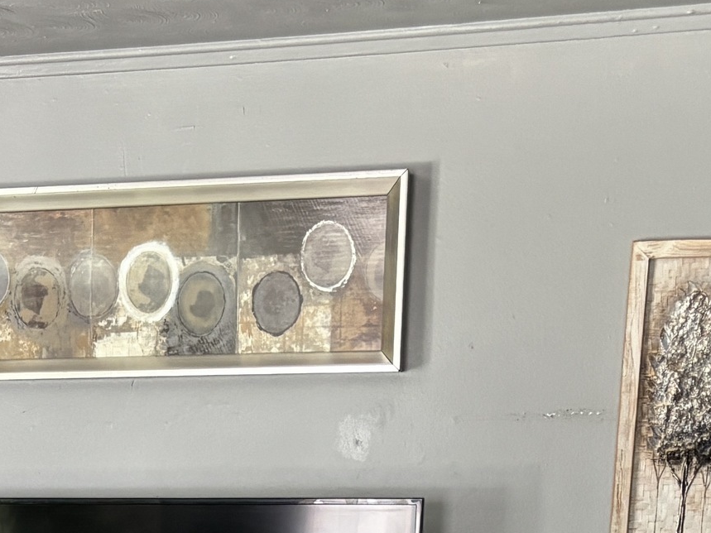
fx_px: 1910
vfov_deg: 14.5
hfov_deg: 20.4
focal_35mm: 93
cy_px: 870
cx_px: -2
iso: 320
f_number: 1.6
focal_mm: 5.96
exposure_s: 1/60
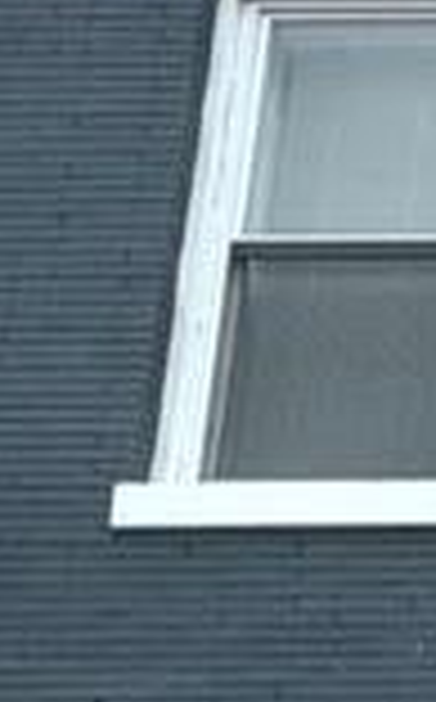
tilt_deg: +13.1
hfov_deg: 9.0
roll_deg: +0.5
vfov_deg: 16.6
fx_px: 1965
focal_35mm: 103
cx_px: 1483
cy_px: 1296
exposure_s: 1/742
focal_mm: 2.22
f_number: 2.2
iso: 40
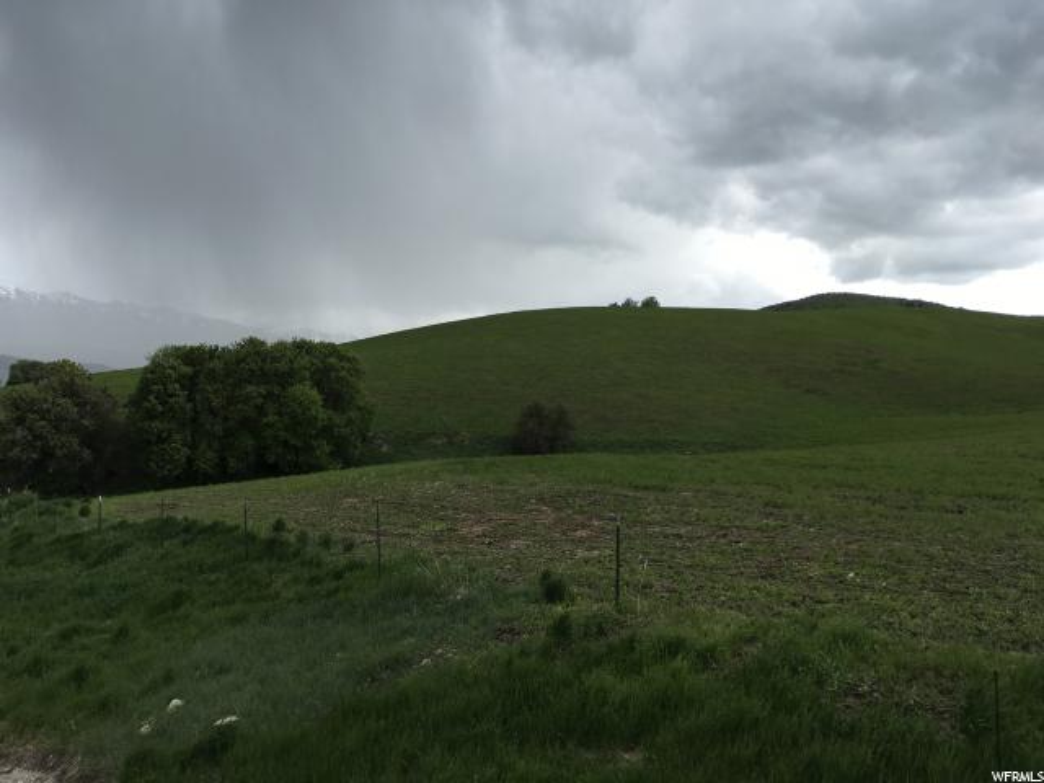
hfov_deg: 61.7
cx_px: 522
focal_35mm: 29
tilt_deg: +1.5
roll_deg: -3.6
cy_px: 392
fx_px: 875
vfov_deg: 48.2
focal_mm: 4.15
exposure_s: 1/582
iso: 25
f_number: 2.2
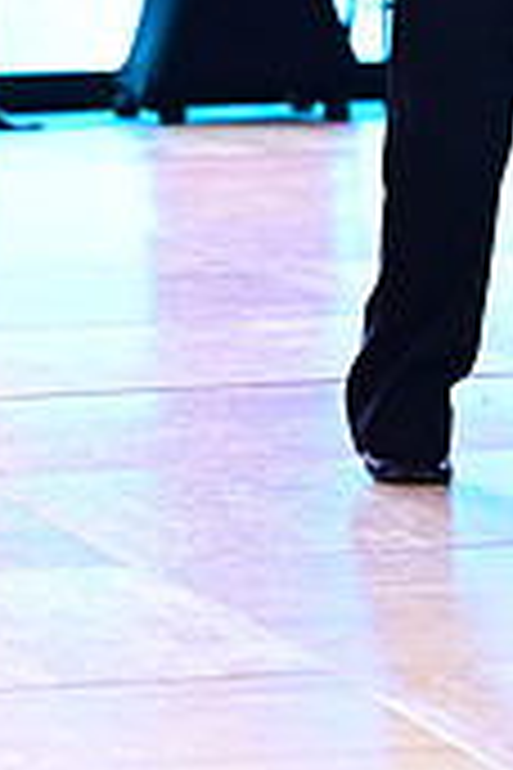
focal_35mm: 326
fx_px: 6968
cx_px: 810
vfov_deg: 6.3
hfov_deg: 4.2
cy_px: -360
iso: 2000
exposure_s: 1/400
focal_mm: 96
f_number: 2.8
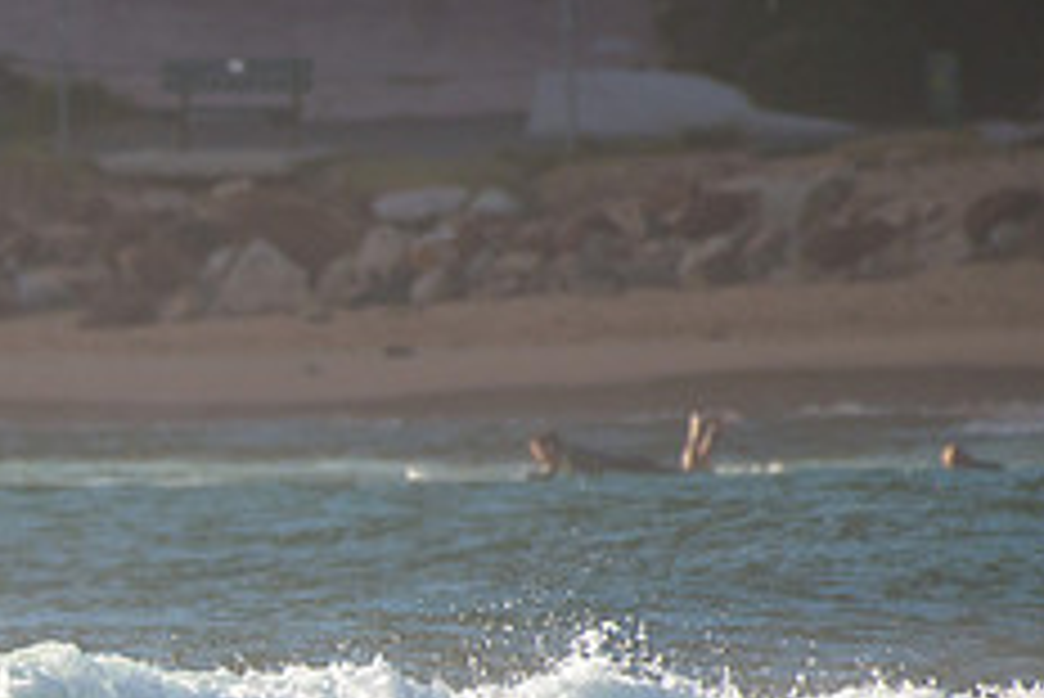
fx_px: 44483
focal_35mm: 1533
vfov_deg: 0.9
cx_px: -227
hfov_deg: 1.3
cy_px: 720
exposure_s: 1/2000
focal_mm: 500
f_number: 5.6
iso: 280
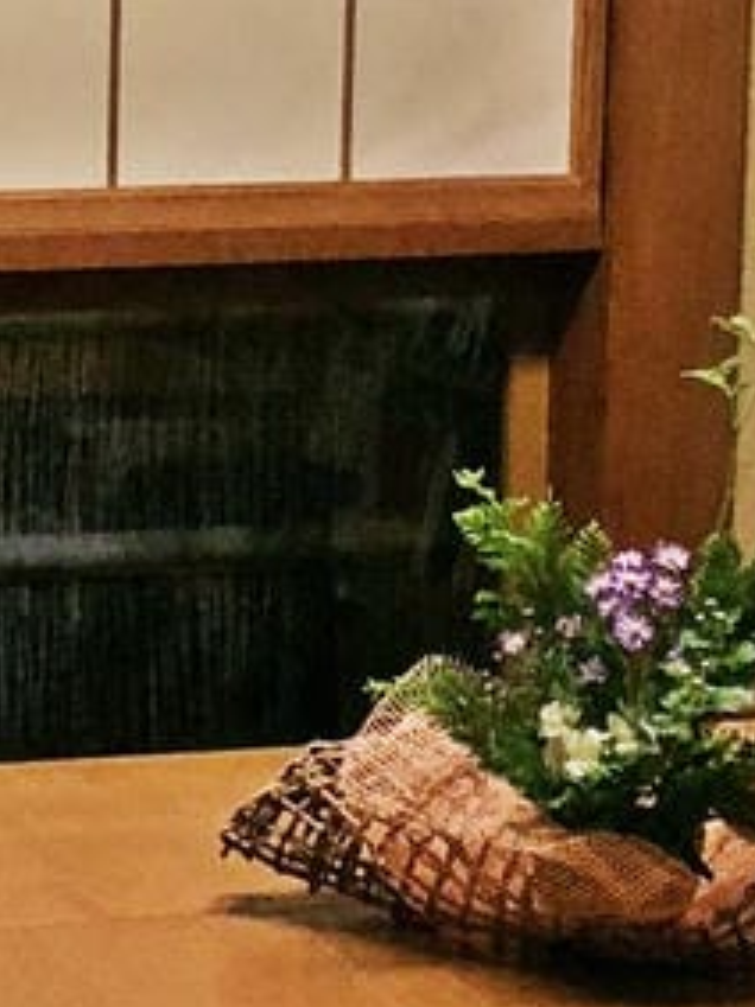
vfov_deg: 12.1
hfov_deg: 8.9
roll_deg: +0.9
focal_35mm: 164
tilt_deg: -10.8
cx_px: -203
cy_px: 559
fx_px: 4773
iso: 40
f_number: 1.8
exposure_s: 1/20
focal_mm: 3.99
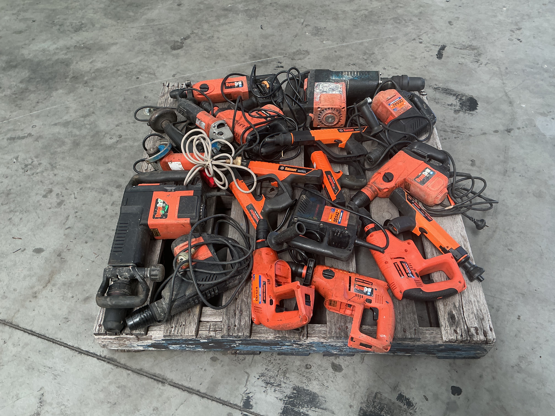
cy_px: 208
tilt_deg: -51.5
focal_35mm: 29
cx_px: 278
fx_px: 465
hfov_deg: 61.7
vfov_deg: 48.2
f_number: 1.8
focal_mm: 3
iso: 32
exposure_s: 1/100
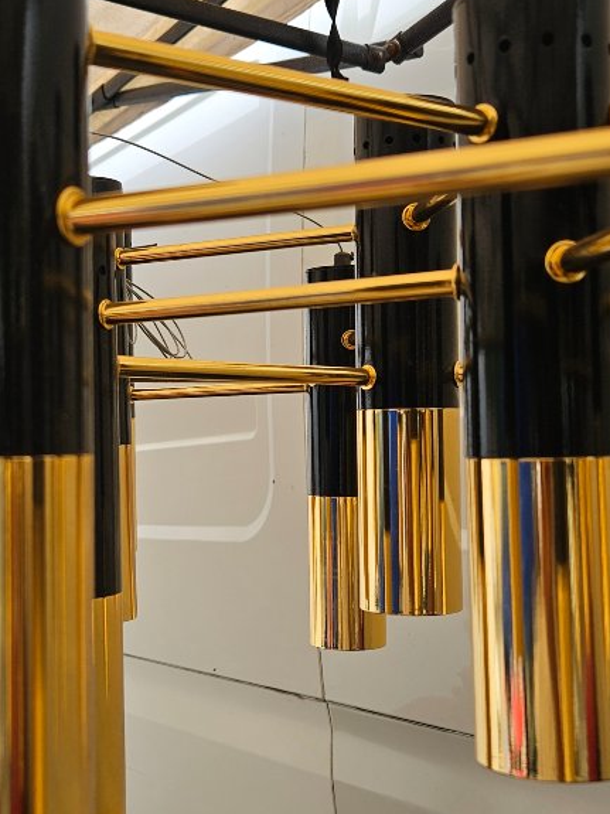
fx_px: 1128
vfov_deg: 39.7
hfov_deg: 30.0
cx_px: 205
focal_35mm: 48
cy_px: 429
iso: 32
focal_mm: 5.4
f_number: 1.8
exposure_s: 1/180
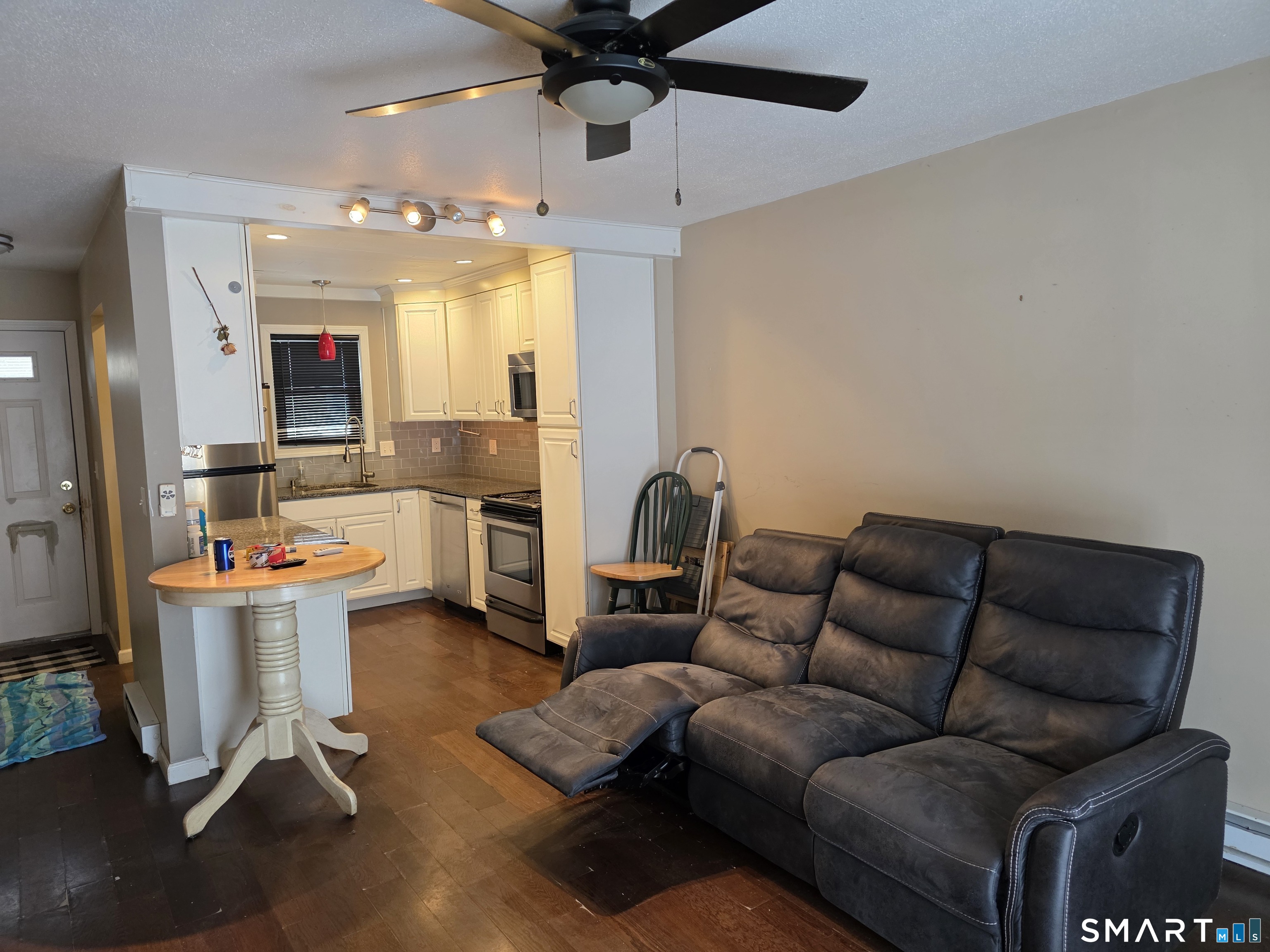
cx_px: 635
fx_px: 844
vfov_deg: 58.9
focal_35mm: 23
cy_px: 476
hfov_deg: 73.9
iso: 400
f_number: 1.7
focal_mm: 6.3
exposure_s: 1/120
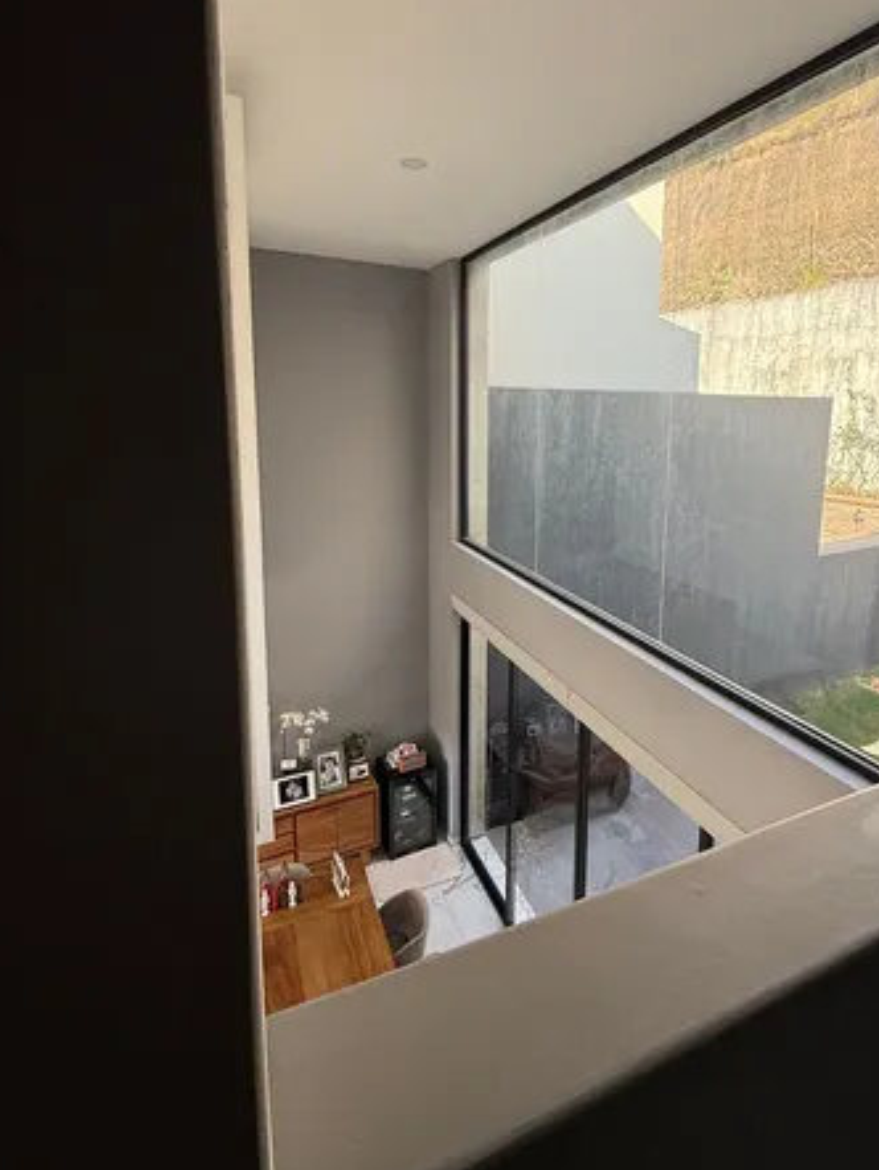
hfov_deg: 67.9
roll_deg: -1.3
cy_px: 490
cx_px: 535
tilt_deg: -6.7
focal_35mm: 19
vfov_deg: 83.9
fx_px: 643
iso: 64
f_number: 2.2
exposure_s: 1/191
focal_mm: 2.22
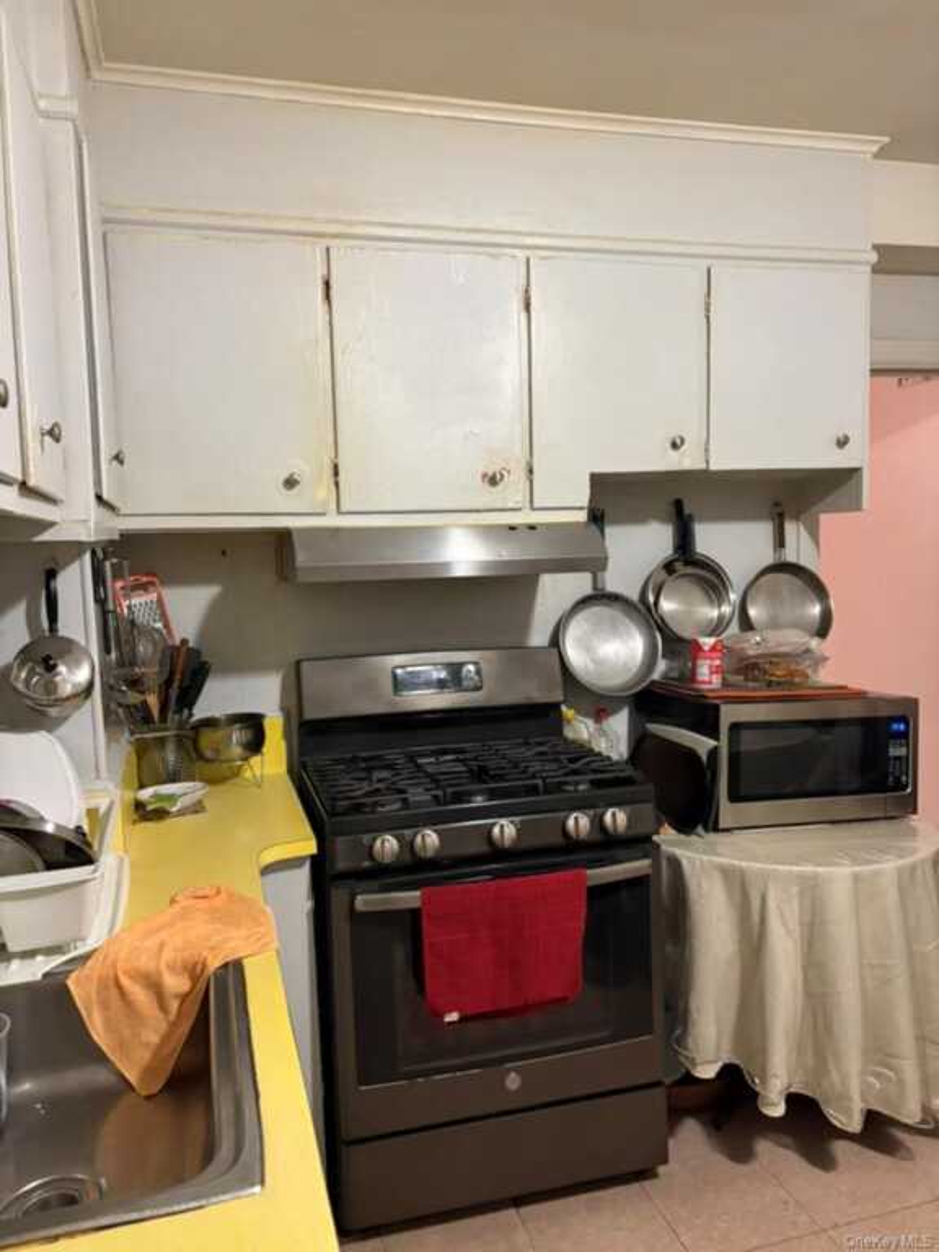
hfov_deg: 53.1
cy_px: 626
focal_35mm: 26
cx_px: 470
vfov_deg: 67.3
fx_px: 940
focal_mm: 5.96
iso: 400
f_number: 1.6
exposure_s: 1/40
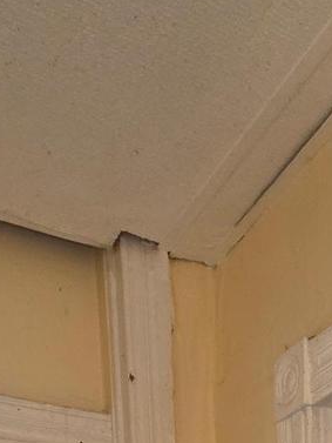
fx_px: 677
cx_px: 271
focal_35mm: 53
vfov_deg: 20.4
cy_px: 853
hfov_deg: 27.0
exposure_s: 1/120
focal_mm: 2.2
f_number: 1.9
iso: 125
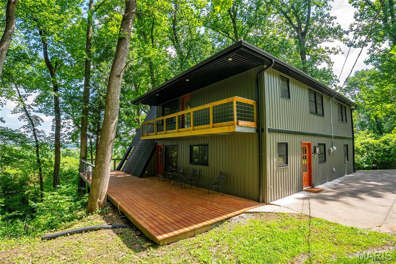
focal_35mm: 18
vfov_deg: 68.9
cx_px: 198
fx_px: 193
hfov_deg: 91.6
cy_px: 132
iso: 1000
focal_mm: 17.5
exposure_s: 1/160
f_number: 13
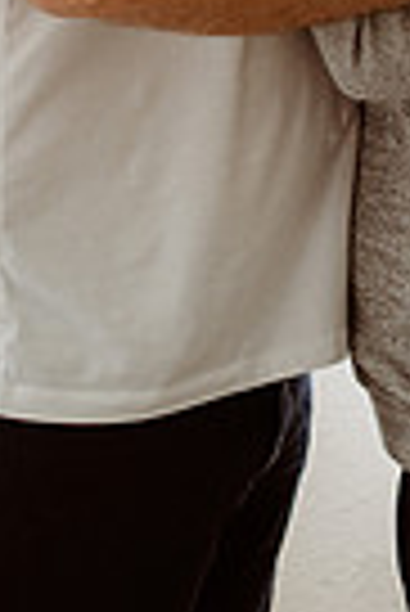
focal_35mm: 165
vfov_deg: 12.2
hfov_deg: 8.3
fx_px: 2811
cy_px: -104
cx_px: 415
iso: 500
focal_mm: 50
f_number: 3.2
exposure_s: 1/160
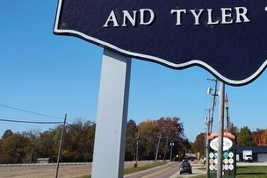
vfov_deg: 19.3
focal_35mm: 63
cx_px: 227
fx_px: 467
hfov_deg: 30.8
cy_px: -78
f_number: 1.8
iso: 100
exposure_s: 1/1938
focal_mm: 5.56
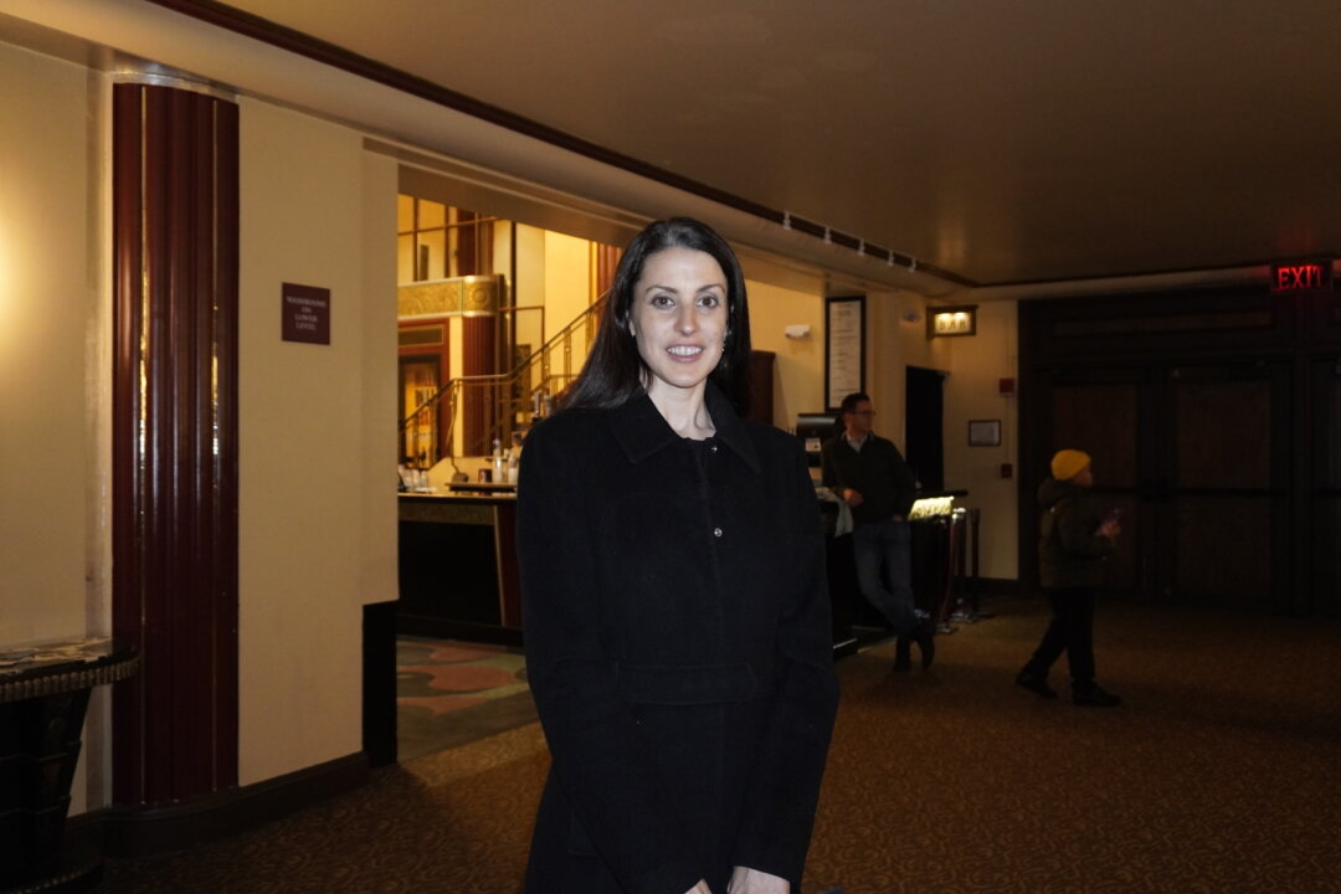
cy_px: 447
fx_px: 1117
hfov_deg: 61.9
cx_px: 670
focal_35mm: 30
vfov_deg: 43.6
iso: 2500
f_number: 4
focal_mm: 20
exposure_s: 1/60
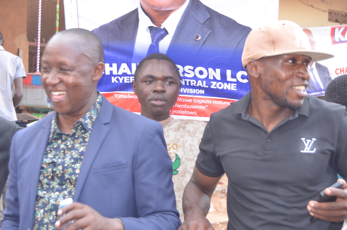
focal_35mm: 78
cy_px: 79
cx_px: 145
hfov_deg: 26.0
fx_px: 750
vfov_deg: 17.4
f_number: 4.8
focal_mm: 38
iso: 125
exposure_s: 1/80
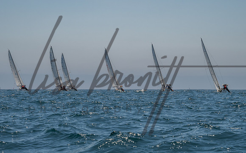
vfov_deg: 12.5
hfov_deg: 20.1
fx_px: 695
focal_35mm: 104
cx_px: 129
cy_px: 71
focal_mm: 77
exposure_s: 1/1000
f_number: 9
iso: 640
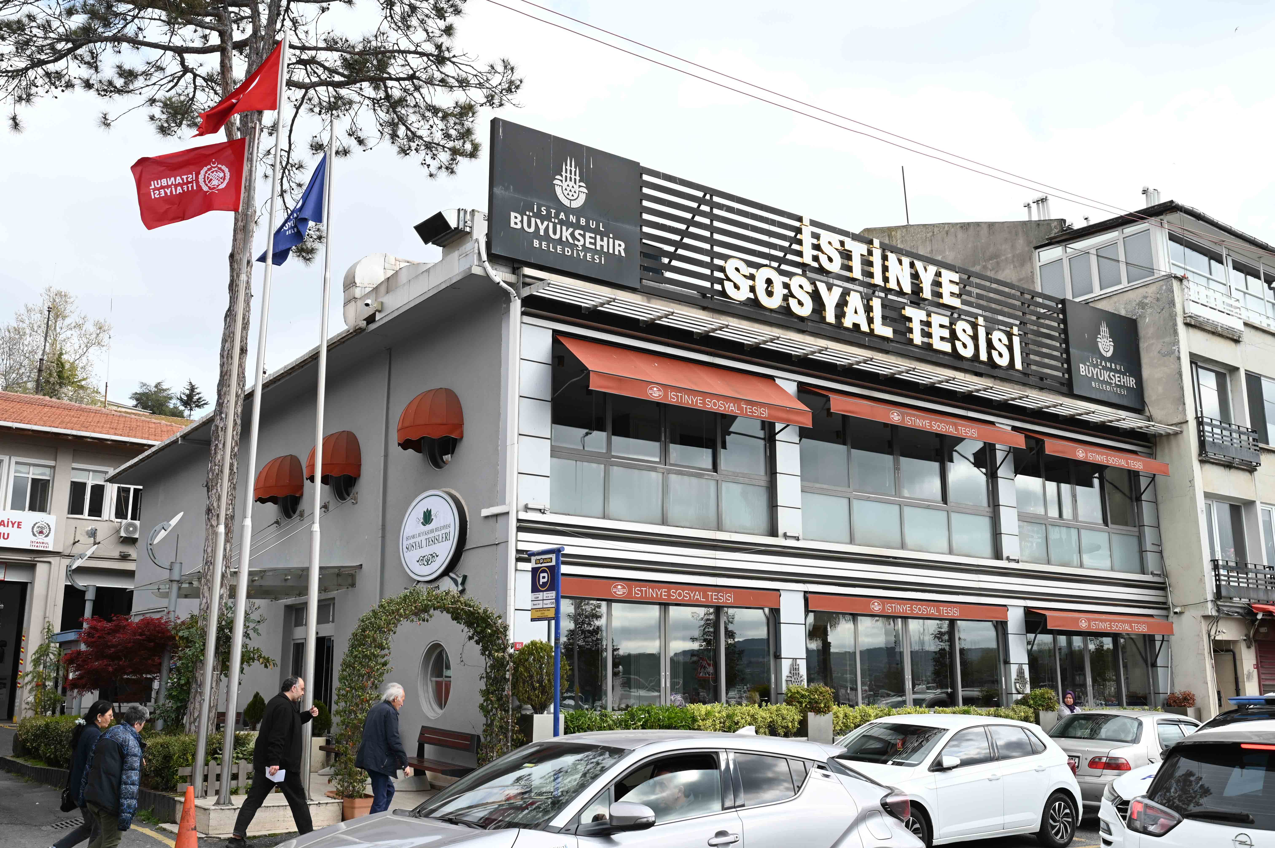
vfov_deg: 39.4
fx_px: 1186
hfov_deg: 56.5
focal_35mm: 34
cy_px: 424
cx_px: 638
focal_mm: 33.5
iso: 400
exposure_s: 1/400
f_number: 8
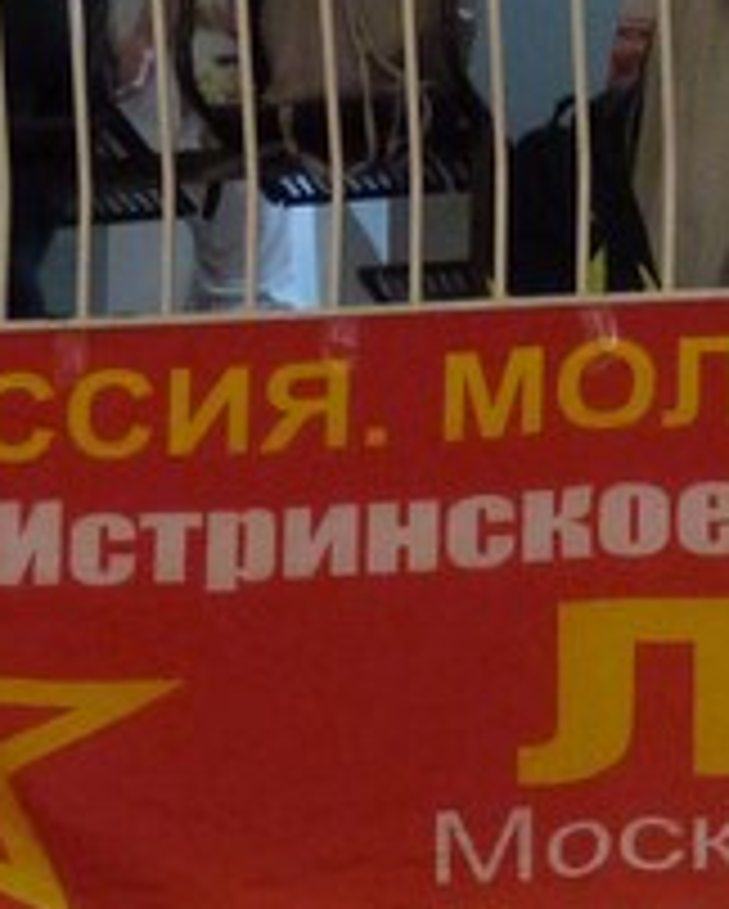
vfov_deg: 11.5
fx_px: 4389
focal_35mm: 163
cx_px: 626
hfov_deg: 9.5
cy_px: 1197
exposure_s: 1/30
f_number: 3
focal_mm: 5.8
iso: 400
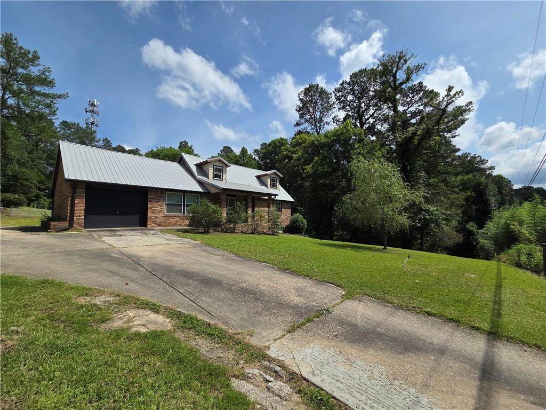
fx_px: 205
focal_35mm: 13
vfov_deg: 89.9
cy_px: 205
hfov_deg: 106.2
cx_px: 273
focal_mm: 2.2
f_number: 2.2
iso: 50
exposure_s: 1/3354
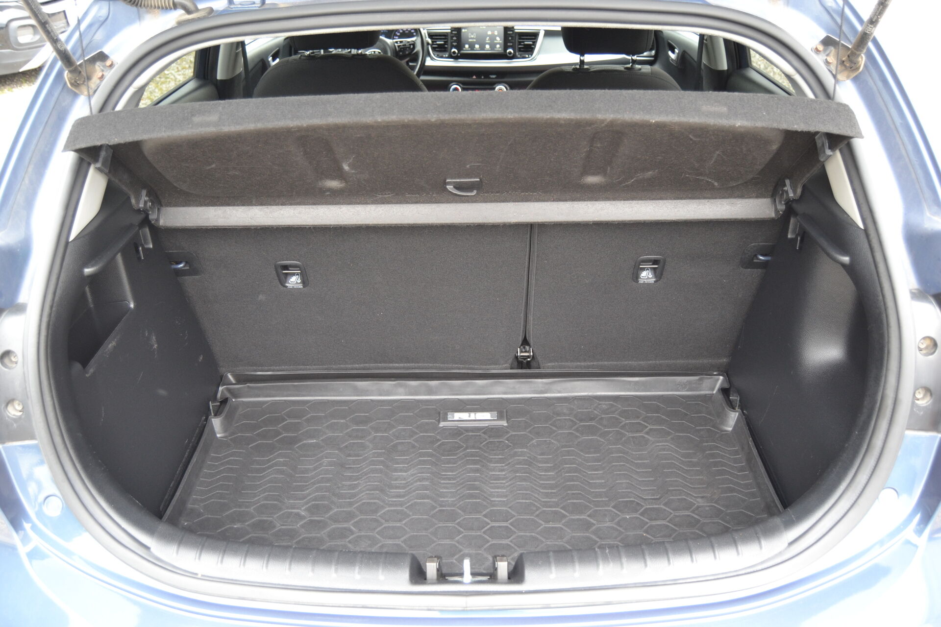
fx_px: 784
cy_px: 314
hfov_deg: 61.9
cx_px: 470
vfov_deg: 43.6
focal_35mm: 30
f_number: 3.5
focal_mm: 20
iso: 560
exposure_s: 1/60
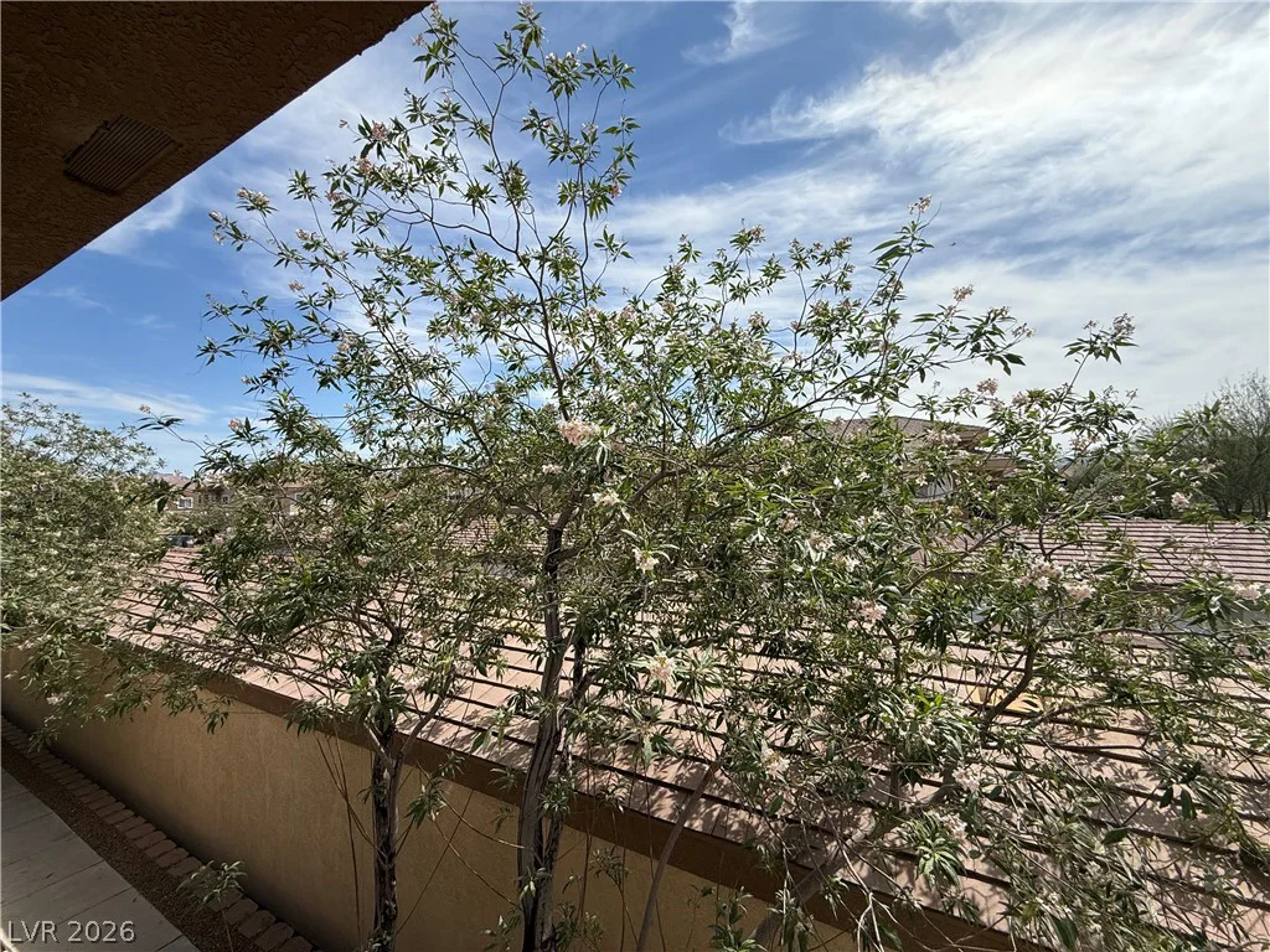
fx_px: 514
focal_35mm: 14
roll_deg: +1.2
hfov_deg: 102.1
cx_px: 635
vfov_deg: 85.7
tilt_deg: +1.8
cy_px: 476
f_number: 2.2
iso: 50
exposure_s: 1/2165
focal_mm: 2.22
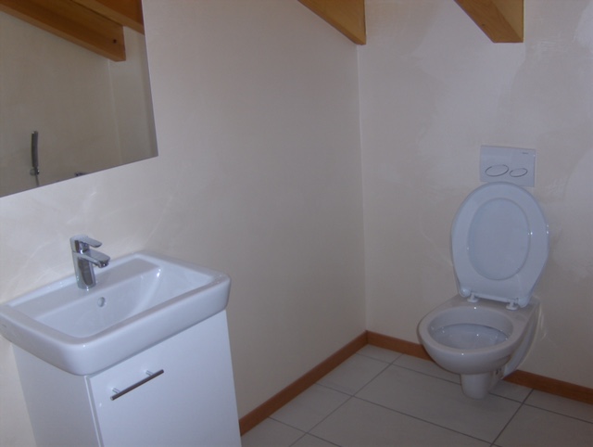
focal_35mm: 35
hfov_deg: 52.6
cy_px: 224
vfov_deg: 40.8
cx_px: 296
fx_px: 600
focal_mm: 7.5
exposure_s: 1/60
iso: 100
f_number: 2.8
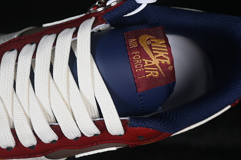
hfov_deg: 27.0
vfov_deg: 18.2
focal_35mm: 75
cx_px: 120
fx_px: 502
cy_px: 80
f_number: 7.1
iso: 160
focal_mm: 50
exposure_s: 1/80
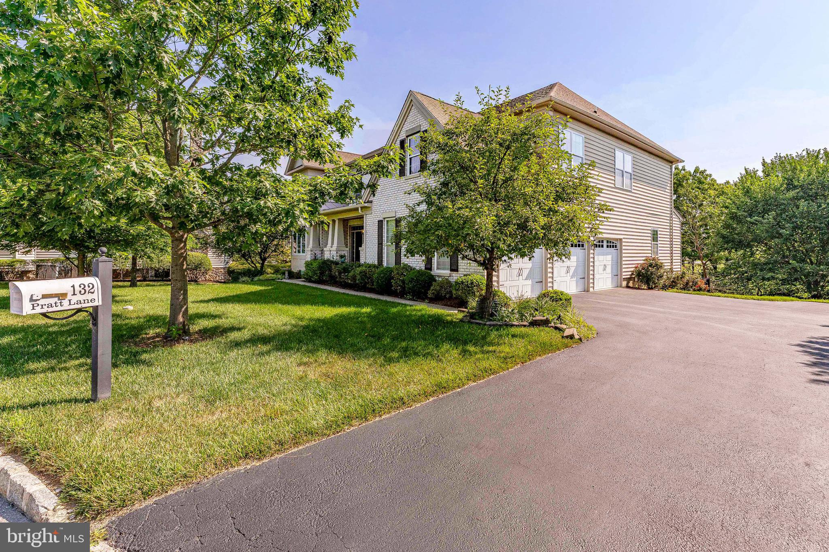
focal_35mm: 14
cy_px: 276
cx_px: 414
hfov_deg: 104.3
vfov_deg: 81.2
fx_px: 322
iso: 320
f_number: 8
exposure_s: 1/1250
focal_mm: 14
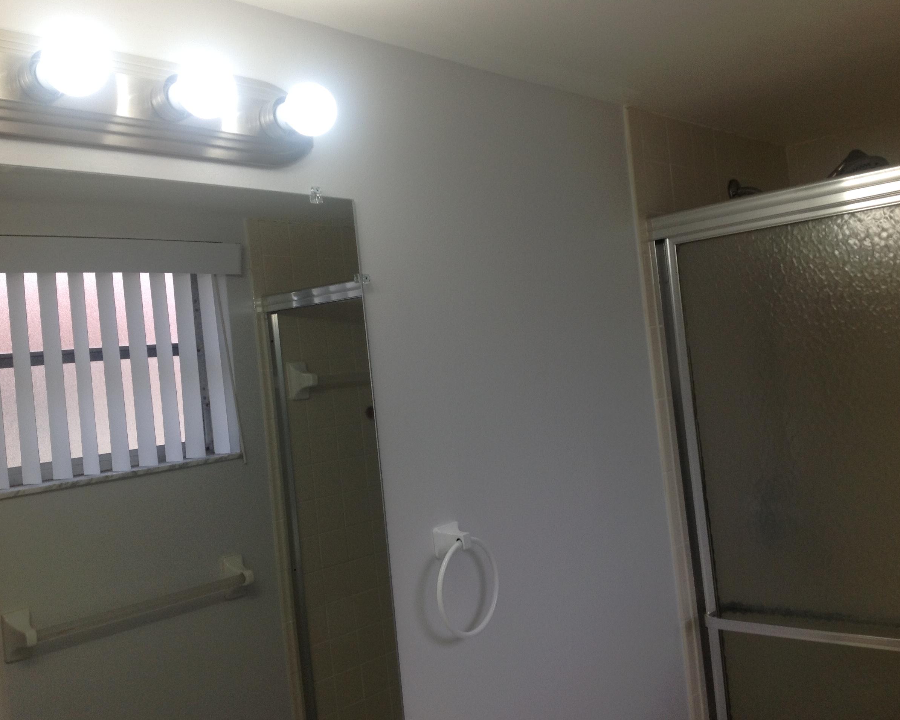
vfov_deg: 40.1
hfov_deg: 49.1
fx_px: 986
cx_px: 464
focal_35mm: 37
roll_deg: +4.7
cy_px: 362
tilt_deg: +2.8
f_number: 2.4
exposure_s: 1/234
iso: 50
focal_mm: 4.28
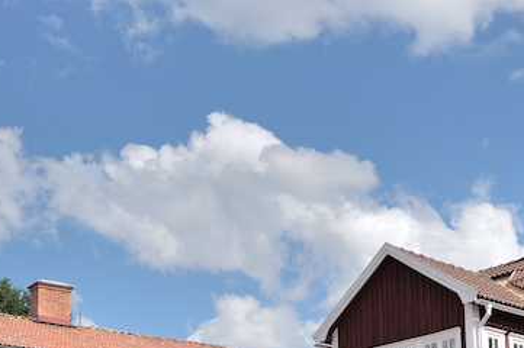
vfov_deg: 18.4
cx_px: 327
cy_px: 385
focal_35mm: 71
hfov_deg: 28.4
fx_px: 1032
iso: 100
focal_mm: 32
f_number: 3.5
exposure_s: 1/2000
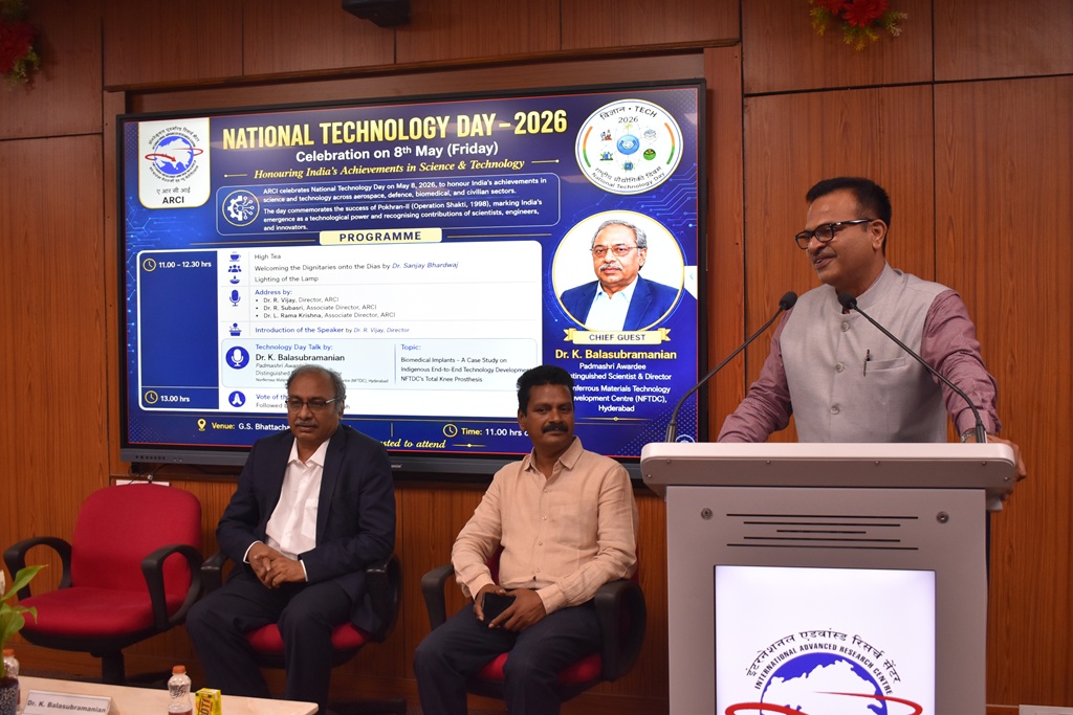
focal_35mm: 38
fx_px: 1118
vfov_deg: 35.5
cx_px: 536
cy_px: 358
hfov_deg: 51.3
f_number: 4.5
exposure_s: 1/125
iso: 800
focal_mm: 25
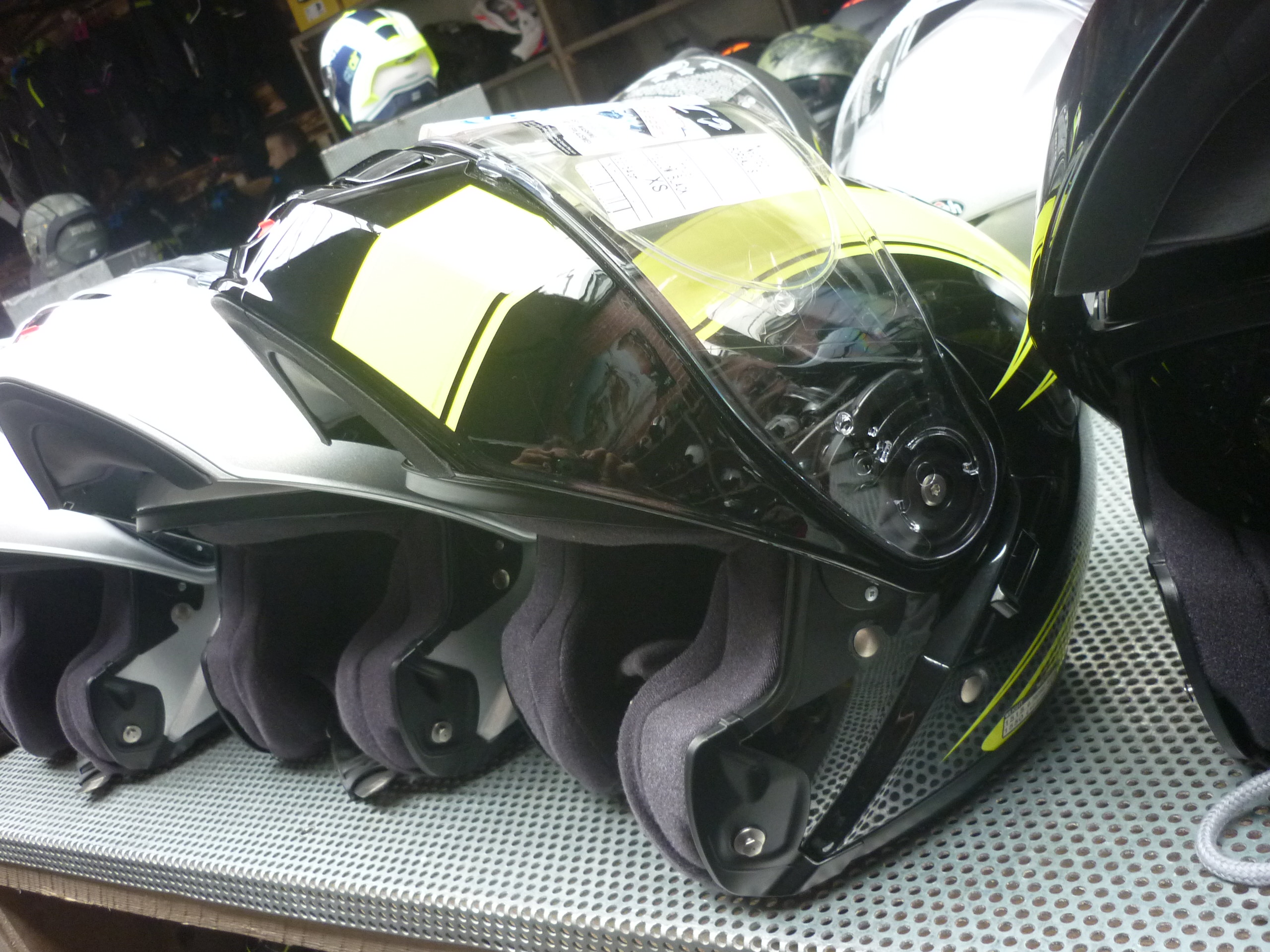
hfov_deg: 55.4
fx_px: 1211
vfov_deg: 42.9
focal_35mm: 33
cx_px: 635
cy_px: 476
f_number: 2.8
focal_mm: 5.5
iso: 250
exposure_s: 1/30
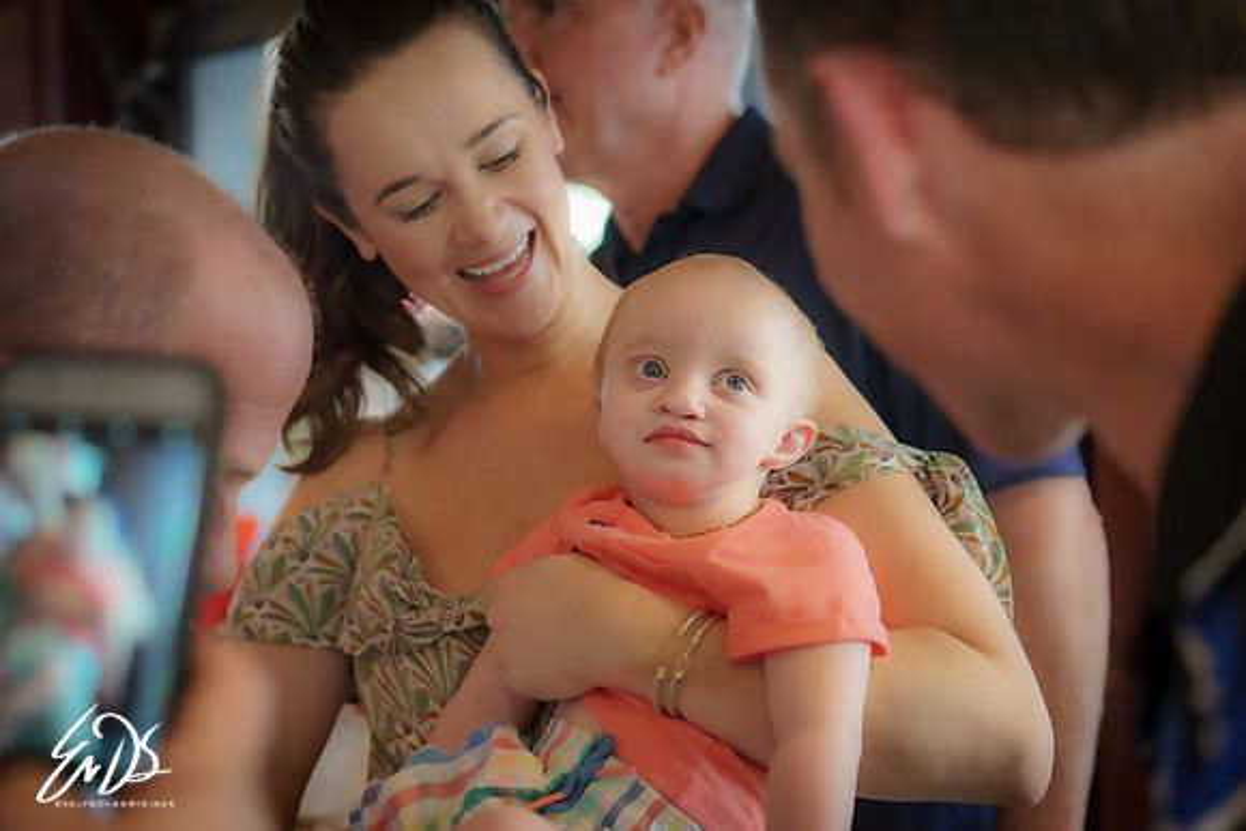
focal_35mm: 55
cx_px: 623
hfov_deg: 36.2
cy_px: 416
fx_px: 1904
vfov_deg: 24.6
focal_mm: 55
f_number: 2.8
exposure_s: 1/160
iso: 3200
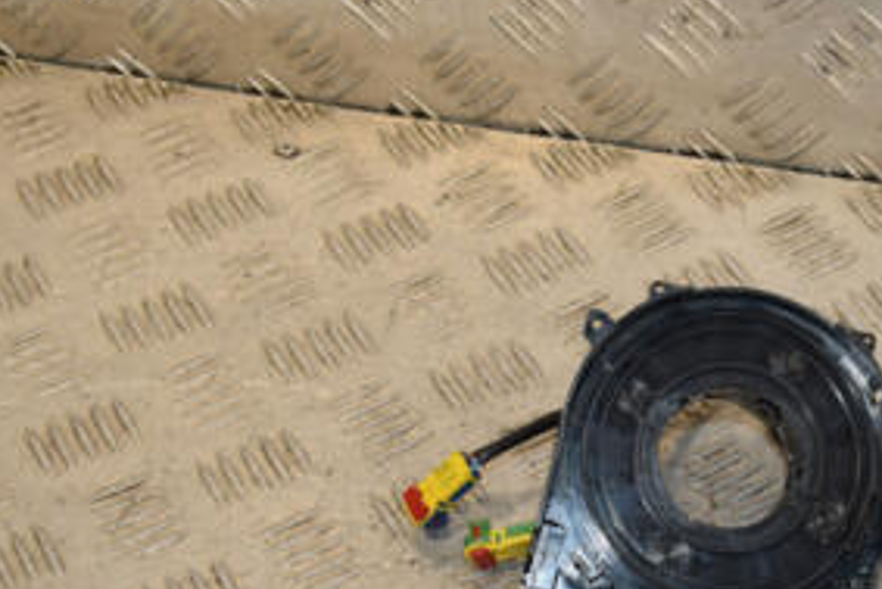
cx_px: 701
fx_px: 2182
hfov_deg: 22.6
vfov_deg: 15.3
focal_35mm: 89
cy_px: 402
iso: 800
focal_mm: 28
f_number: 8
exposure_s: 1/200
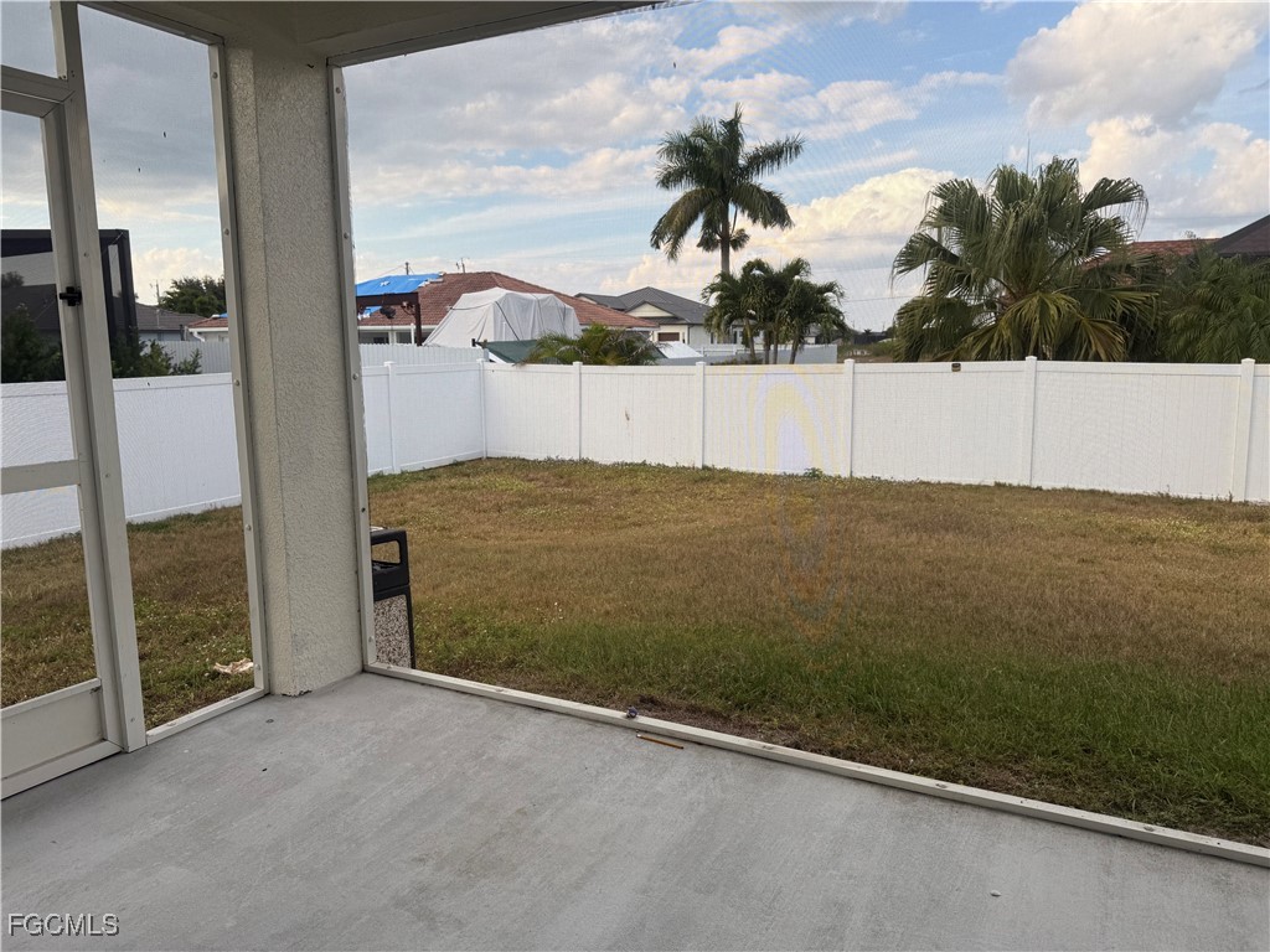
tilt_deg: -7.1
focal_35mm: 24
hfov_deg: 71.6
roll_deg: +0.3
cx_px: 635
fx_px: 881
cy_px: 476
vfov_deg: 56.8
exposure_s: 1/1464
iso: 80
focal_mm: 6.76
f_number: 1.78
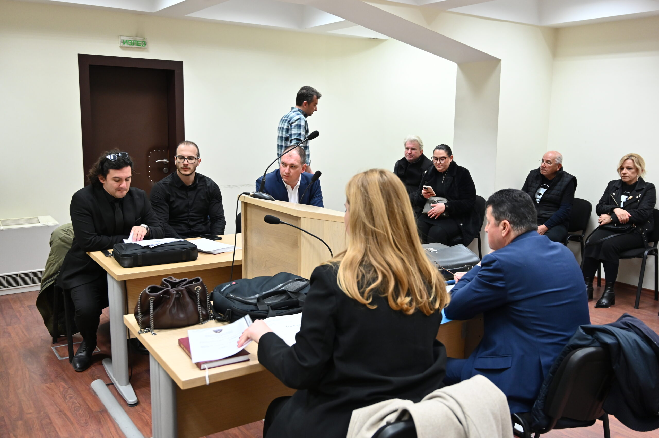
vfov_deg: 41.7
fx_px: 576
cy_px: 219
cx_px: 330
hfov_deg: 59.5
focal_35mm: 32
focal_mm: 31.5
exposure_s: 1/125
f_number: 4
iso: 1600
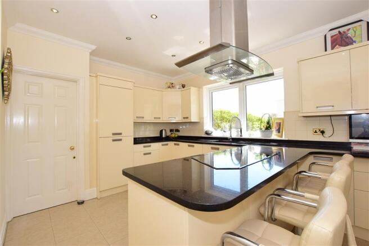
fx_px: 154
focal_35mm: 15
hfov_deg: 100.4
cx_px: 184
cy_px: 123
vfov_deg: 77.3
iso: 400
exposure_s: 1/200
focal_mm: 10
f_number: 8
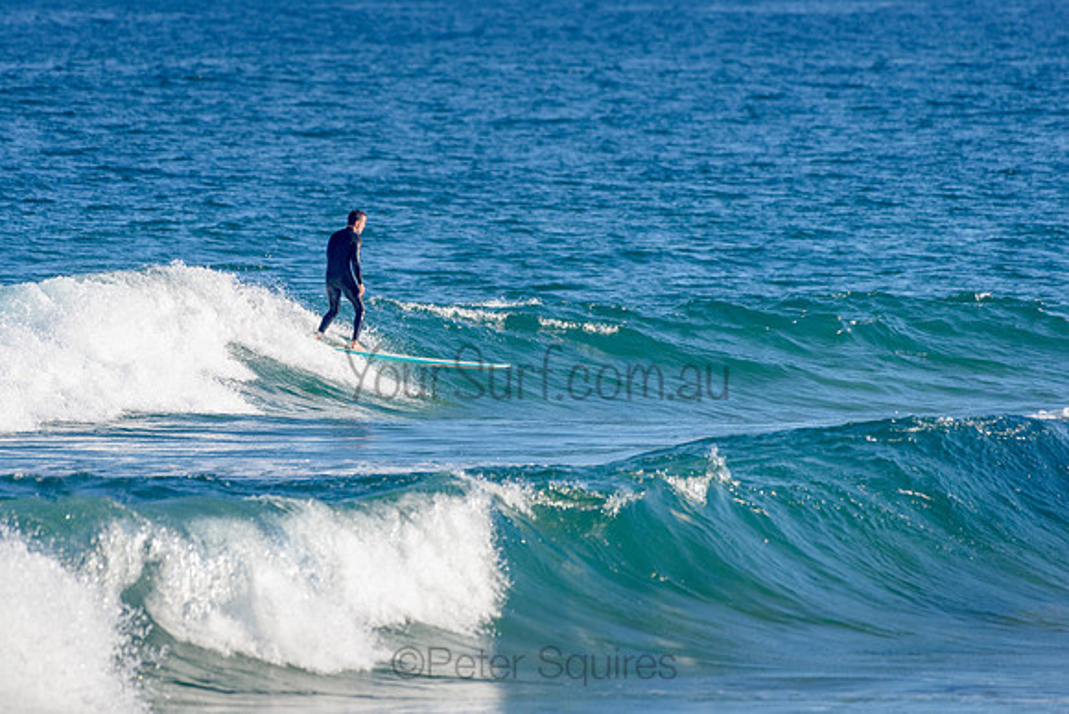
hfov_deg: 3.4
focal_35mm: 613
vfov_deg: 2.2
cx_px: 413
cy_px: 335
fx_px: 18213
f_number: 5.6
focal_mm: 500
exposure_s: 1/2000
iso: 140
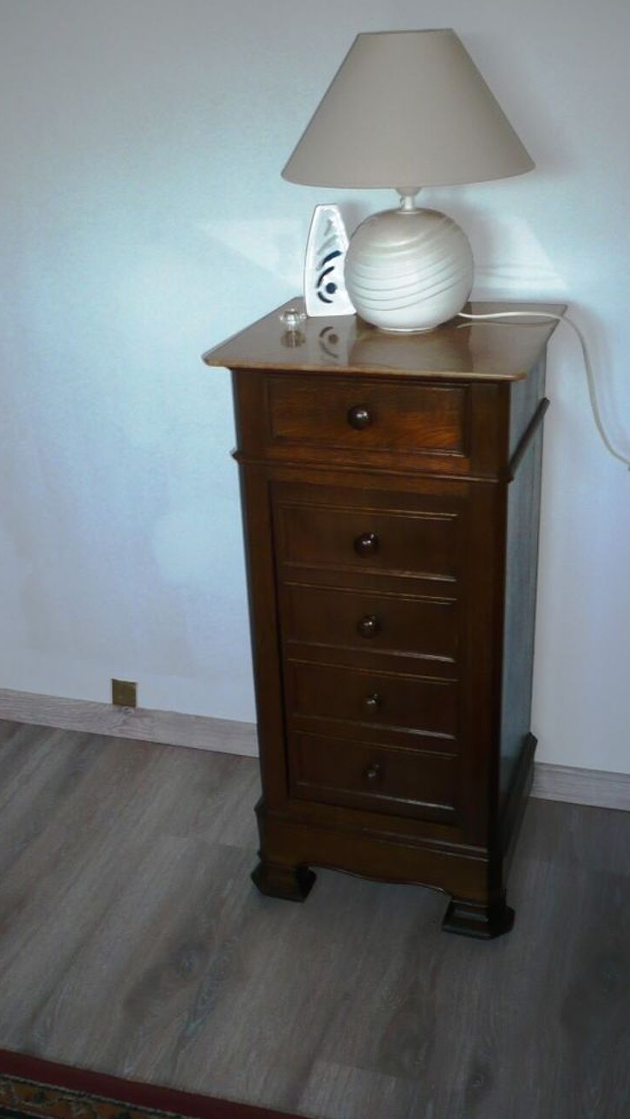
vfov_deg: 51.6
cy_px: 553
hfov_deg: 30.4
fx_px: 1158
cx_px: 269
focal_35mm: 39
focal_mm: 5.8
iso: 100
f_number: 2.8
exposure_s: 1/30
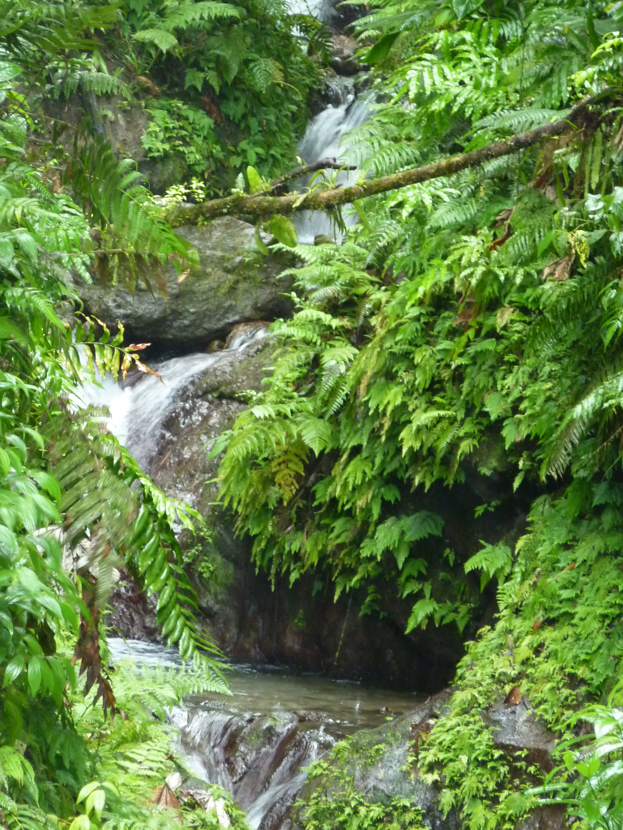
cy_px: 371
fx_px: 5087
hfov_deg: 7.0
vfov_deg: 9.3
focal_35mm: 212
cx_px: 283
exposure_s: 1/15
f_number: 4.5
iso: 400
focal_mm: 29.9
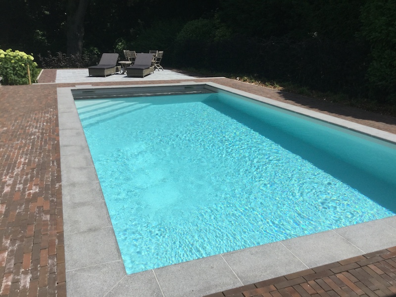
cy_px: 148
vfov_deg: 45.4
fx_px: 355
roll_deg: -0.5
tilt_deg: -16.3
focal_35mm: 31
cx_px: 198
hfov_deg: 58.4
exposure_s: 1/2469
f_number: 2.4
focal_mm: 3.3
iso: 25
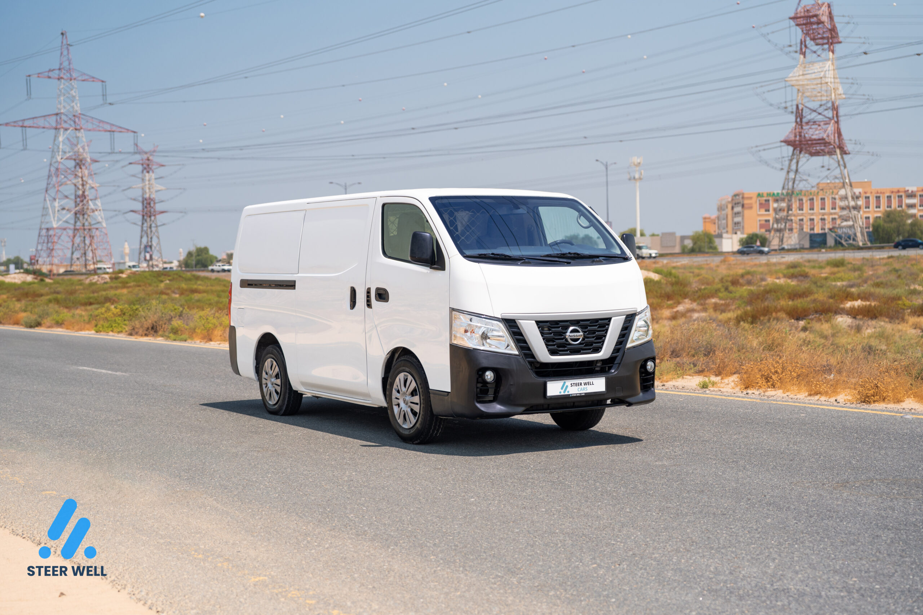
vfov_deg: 27.0
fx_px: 1282
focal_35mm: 50
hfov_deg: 39.6
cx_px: 462
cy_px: 308
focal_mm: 50
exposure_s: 1/200
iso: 200
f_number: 2.8
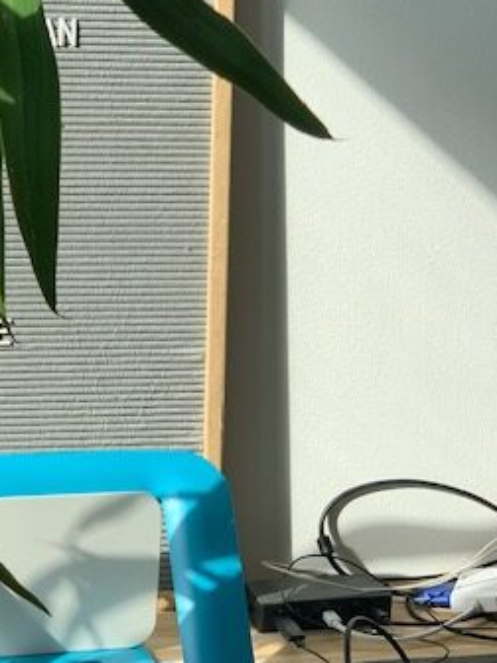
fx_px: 1895
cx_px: 223
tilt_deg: -12.6
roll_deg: -1.5
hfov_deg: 14.9
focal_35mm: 99
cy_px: 320
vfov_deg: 19.8
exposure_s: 1/387
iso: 16
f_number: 2.4
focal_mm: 6
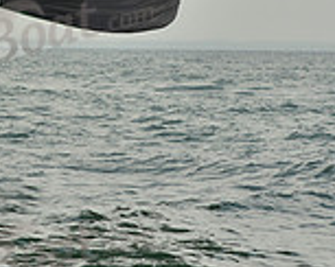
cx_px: -265
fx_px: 2644
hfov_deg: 7.1
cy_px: -38
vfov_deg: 5.8
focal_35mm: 267
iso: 280
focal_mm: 75
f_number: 8
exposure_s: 1/1250
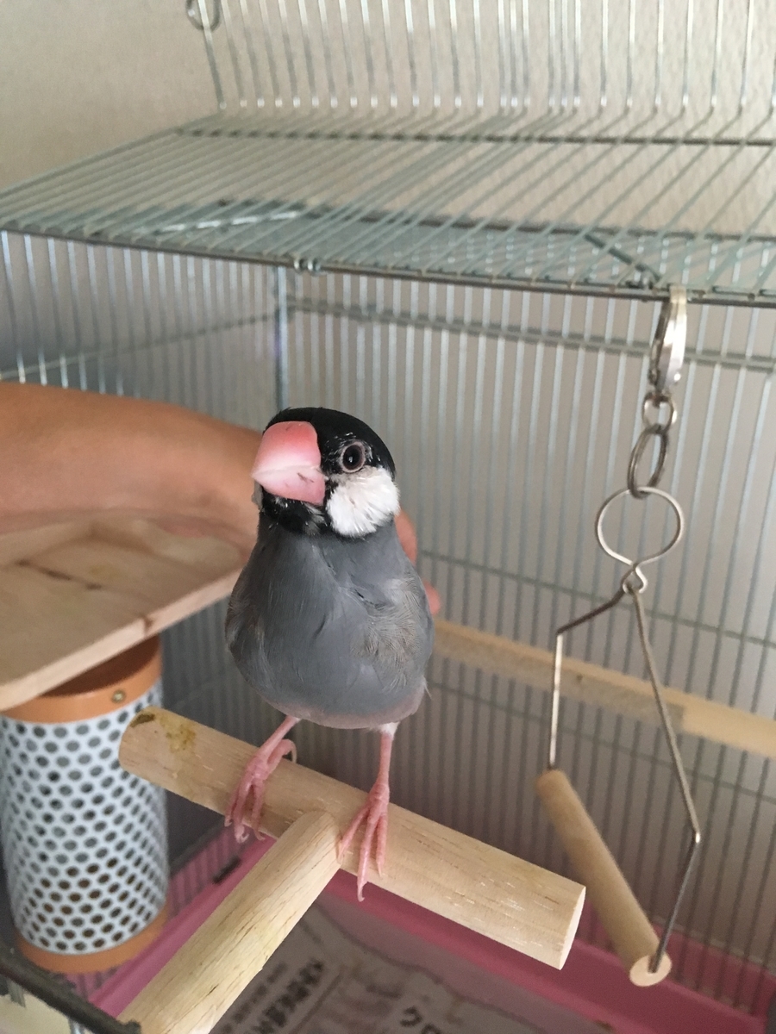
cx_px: 388
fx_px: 867
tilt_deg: -22.9
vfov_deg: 61.7
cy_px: 517
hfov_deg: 48.2
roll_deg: -0.6
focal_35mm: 29
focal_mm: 4.15
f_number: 2.2
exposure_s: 1/30
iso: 200
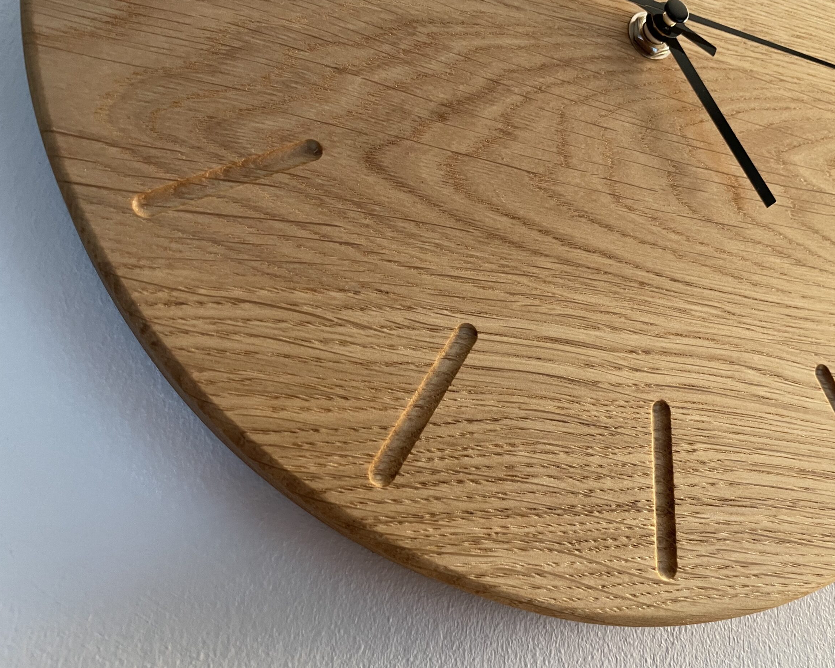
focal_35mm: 28
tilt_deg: +14.9
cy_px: 337
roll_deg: -0.2
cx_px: 457
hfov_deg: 62.1
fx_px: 692
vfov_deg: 51.5
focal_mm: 4.2
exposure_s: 1/63
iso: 125
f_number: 1.6
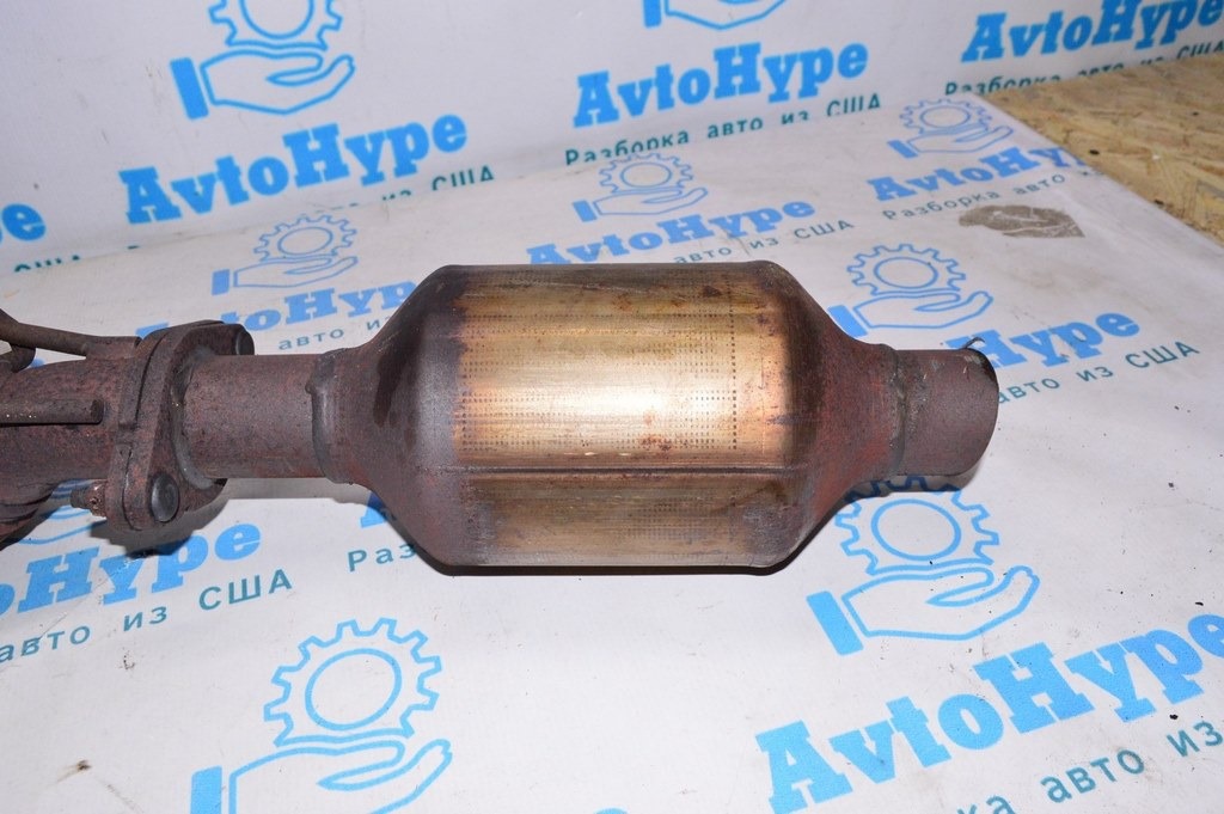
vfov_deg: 43.5
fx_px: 1019
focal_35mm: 30
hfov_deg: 62.0
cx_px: 612
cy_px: 407
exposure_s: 1/200
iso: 1600
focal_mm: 20
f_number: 8
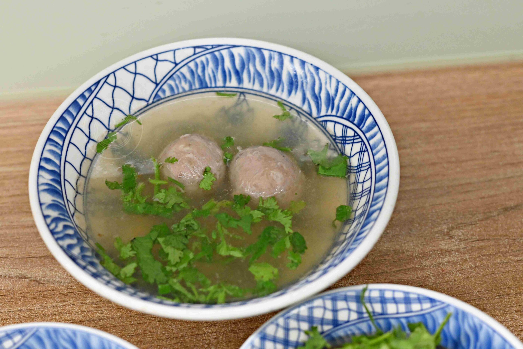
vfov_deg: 18.2
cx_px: 262
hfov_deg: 27.0
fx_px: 1090
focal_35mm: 75
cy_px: 174
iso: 2000
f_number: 3.2
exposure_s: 1/250
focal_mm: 50
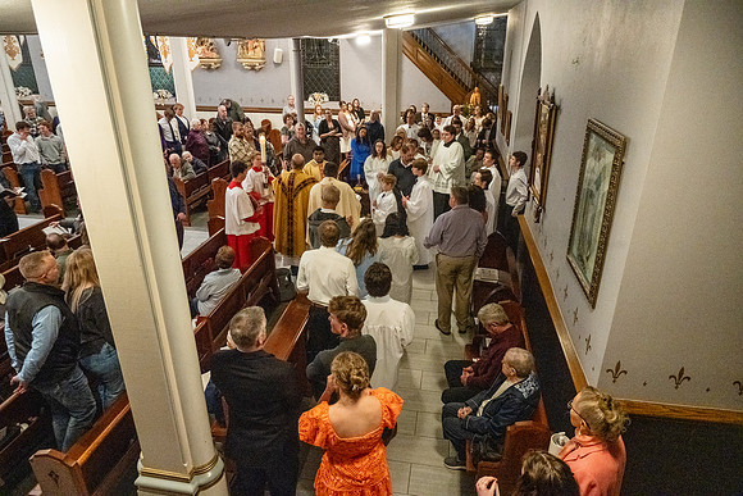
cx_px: 372
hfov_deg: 73.7
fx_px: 495
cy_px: 248
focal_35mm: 24
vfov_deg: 53.2
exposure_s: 1/60
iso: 5000
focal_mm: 24
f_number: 6.3
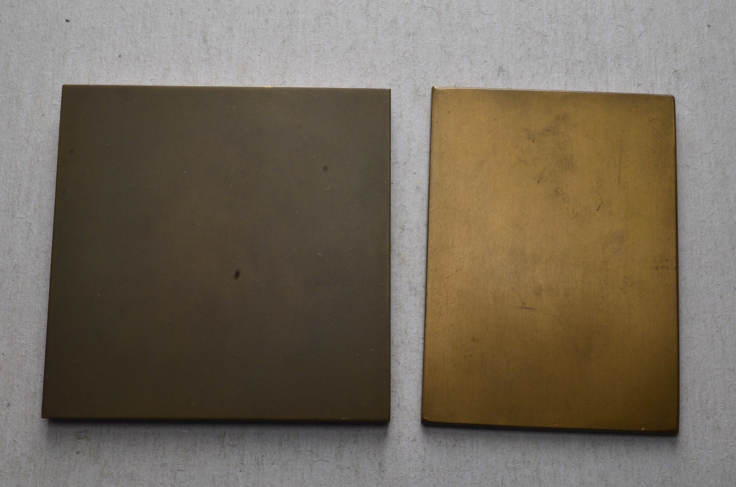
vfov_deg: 28.0
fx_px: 979
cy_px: 244
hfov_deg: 41.2
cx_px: 368
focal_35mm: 48
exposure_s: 1/250
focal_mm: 32
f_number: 14
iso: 400
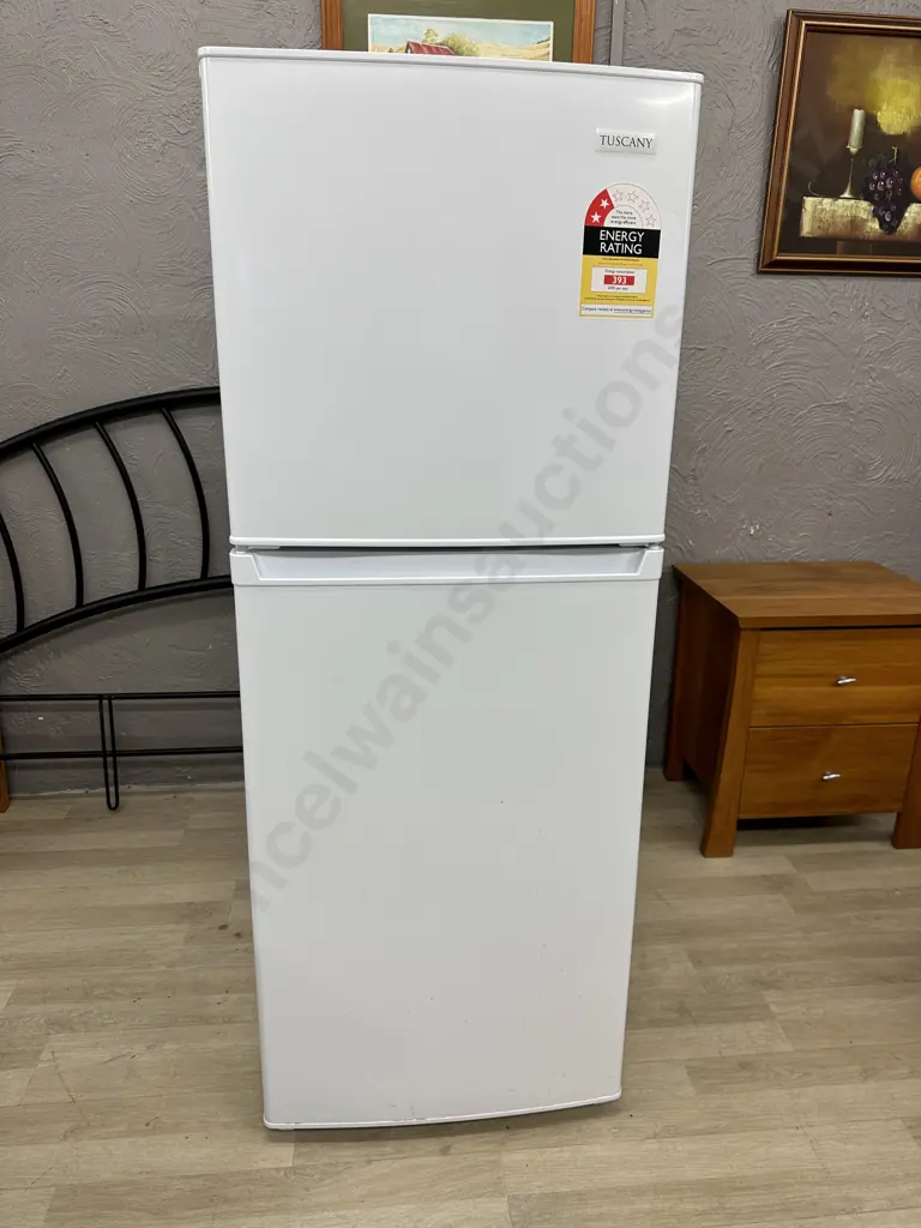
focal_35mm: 24
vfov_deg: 71.6
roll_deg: -0.3
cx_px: 460
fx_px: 851
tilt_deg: -16.6
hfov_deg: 56.8
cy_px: 614
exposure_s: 1/100
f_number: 1.78
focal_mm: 6.86
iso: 80
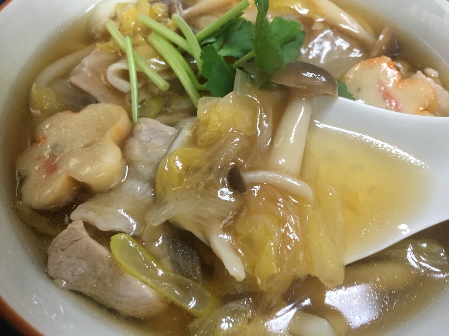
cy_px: 168
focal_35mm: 29
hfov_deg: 61.7
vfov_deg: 48.2
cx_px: 224
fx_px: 376
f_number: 2.2
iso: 160
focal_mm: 4.15
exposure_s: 1/33
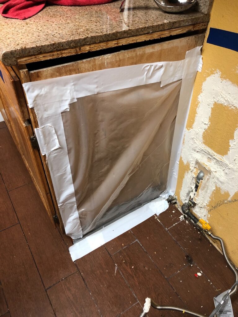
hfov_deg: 49.7
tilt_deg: -43.7
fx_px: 257
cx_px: 119
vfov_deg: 63.4
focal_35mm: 28
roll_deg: +0.1
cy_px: 158
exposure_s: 1/15
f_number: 1.8
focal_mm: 3.99
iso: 64
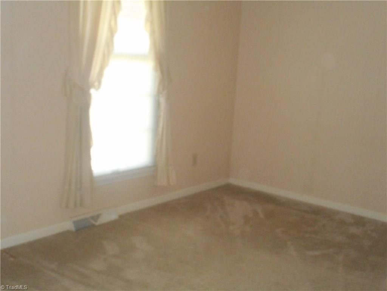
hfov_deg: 42.9
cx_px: 194
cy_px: 146
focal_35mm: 44
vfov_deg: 32.9
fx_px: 492
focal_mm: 7.9
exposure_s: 1/30
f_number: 4.7
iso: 900
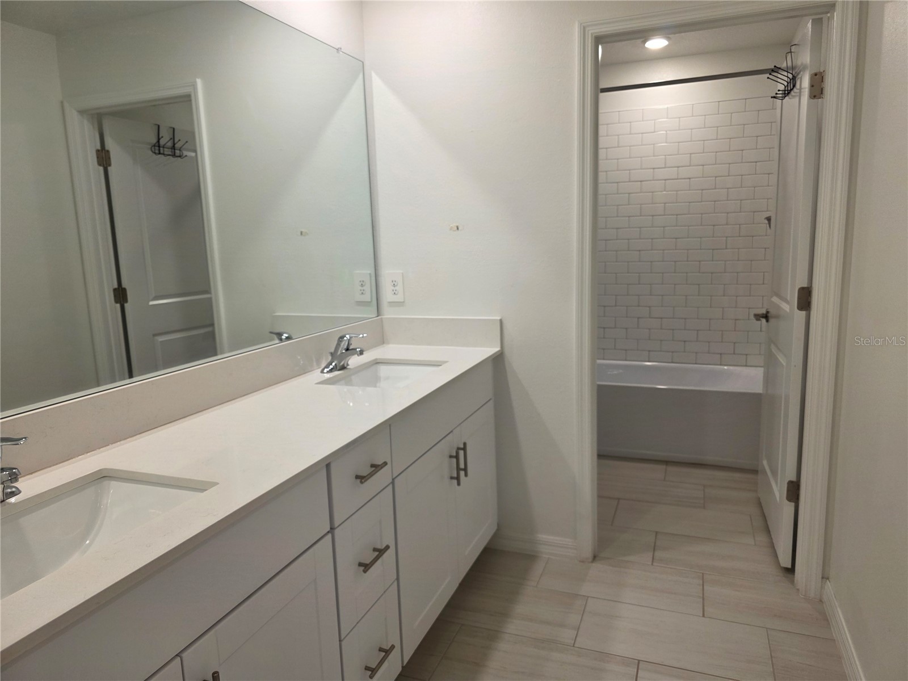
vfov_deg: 58.9
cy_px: 340
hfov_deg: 73.9
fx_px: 603
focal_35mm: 23
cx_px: 454
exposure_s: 1/120
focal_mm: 6.3
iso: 100
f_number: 1.7
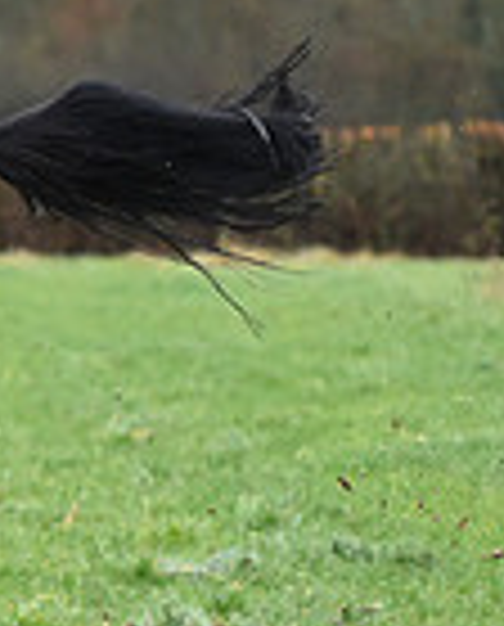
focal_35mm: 437
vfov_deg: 4.4
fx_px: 8113
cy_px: 167
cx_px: -662
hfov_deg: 3.5
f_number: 3.5
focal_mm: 112
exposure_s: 1/1250
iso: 2500
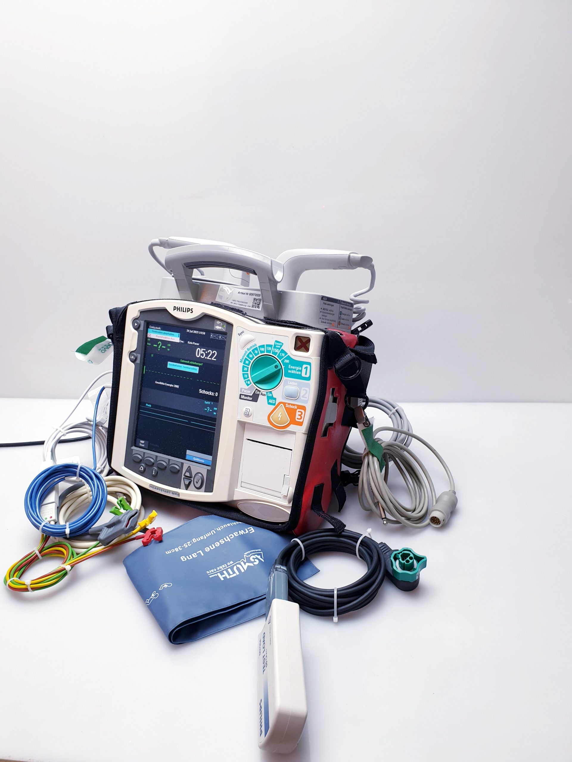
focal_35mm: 26
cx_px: 286
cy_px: 381
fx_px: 573
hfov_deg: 53.1
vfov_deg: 67.3
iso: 64
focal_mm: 4.3
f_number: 2.4
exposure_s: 1/50
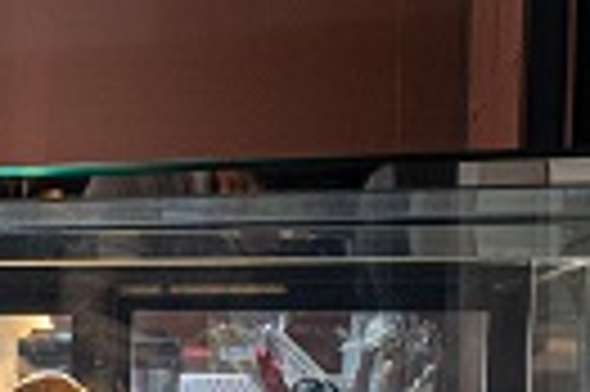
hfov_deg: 13.4
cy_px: 415
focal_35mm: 103
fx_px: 1683
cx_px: -892
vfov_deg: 13.1
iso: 200
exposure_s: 1/30
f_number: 2.8
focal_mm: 9
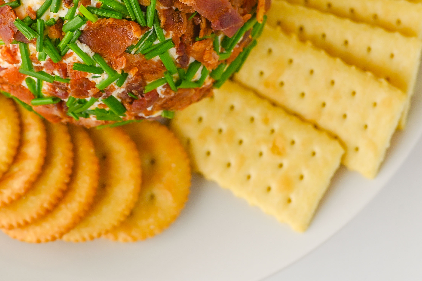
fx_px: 1558
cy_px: -40
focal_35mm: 133
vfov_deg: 10.2
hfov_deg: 15.4
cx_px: 116
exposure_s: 1/80
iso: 125
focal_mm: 50
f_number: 5
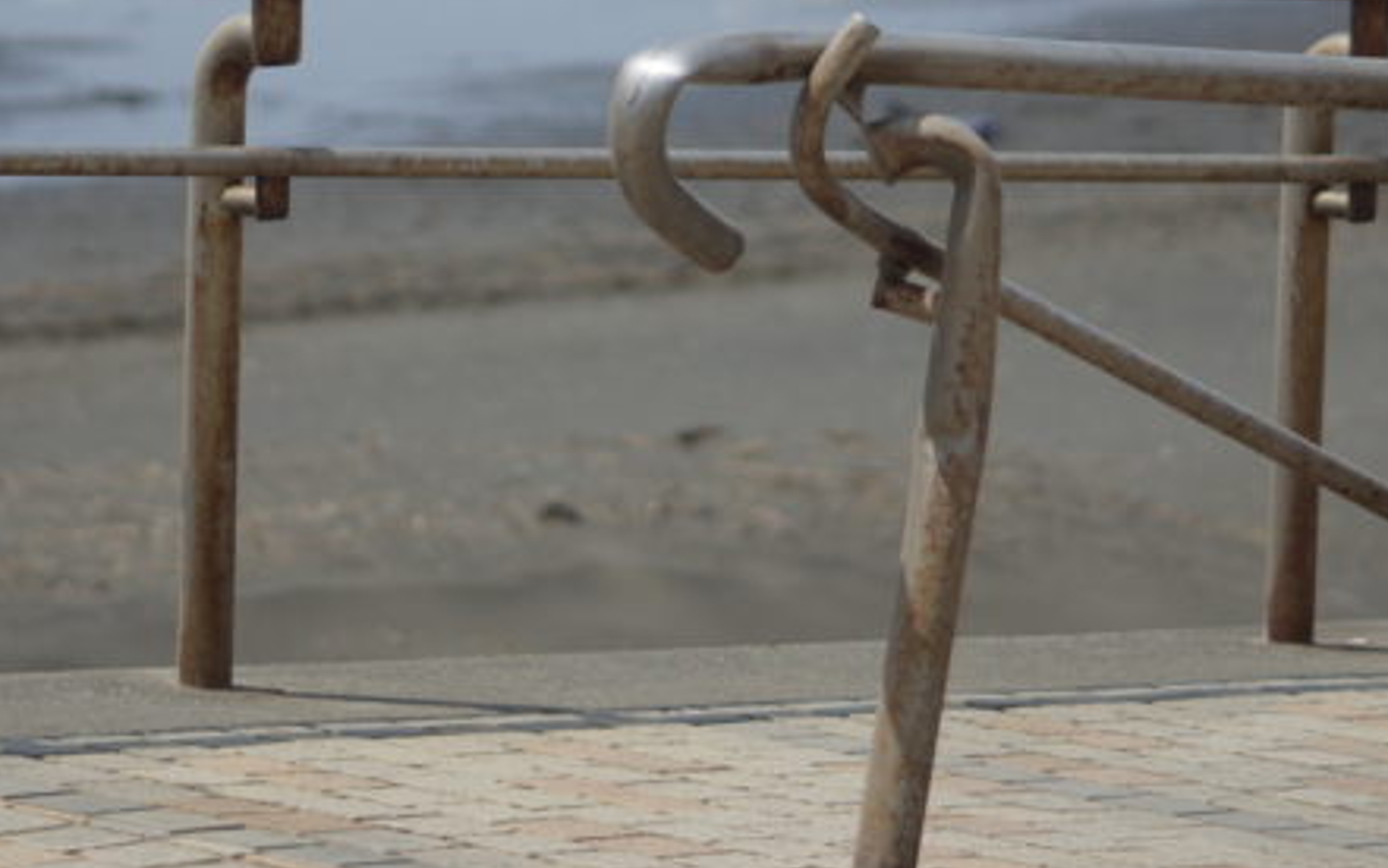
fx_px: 10482
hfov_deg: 7.6
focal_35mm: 277
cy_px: 108
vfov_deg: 4.7
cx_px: 598
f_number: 4.5
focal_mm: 100
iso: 100
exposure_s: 1/1600
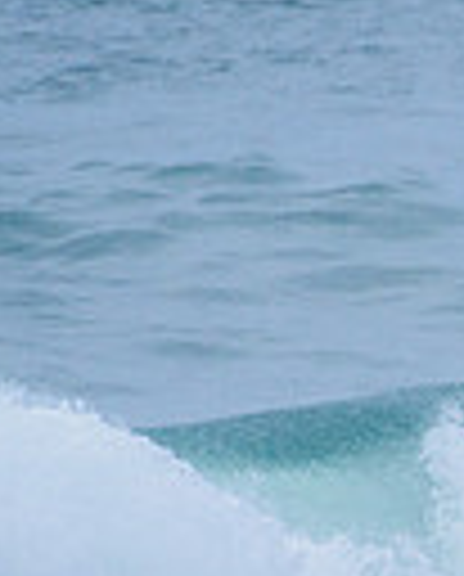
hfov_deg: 0.6
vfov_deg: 0.7
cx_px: 1185
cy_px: 493
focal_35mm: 2602
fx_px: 44507
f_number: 5.6
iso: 220
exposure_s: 1/2000
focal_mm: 500
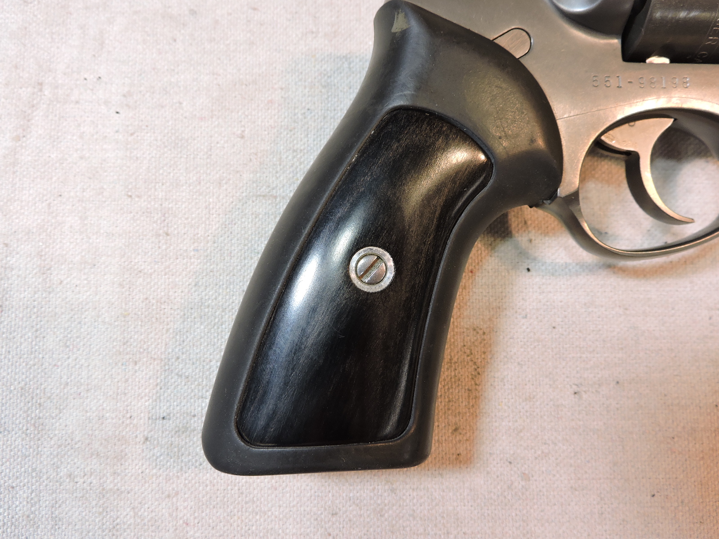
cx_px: 360
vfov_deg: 46.8
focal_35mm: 30
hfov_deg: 60.0
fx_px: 623
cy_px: 270
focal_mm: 5.4
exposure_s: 1/30
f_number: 3.1
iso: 125
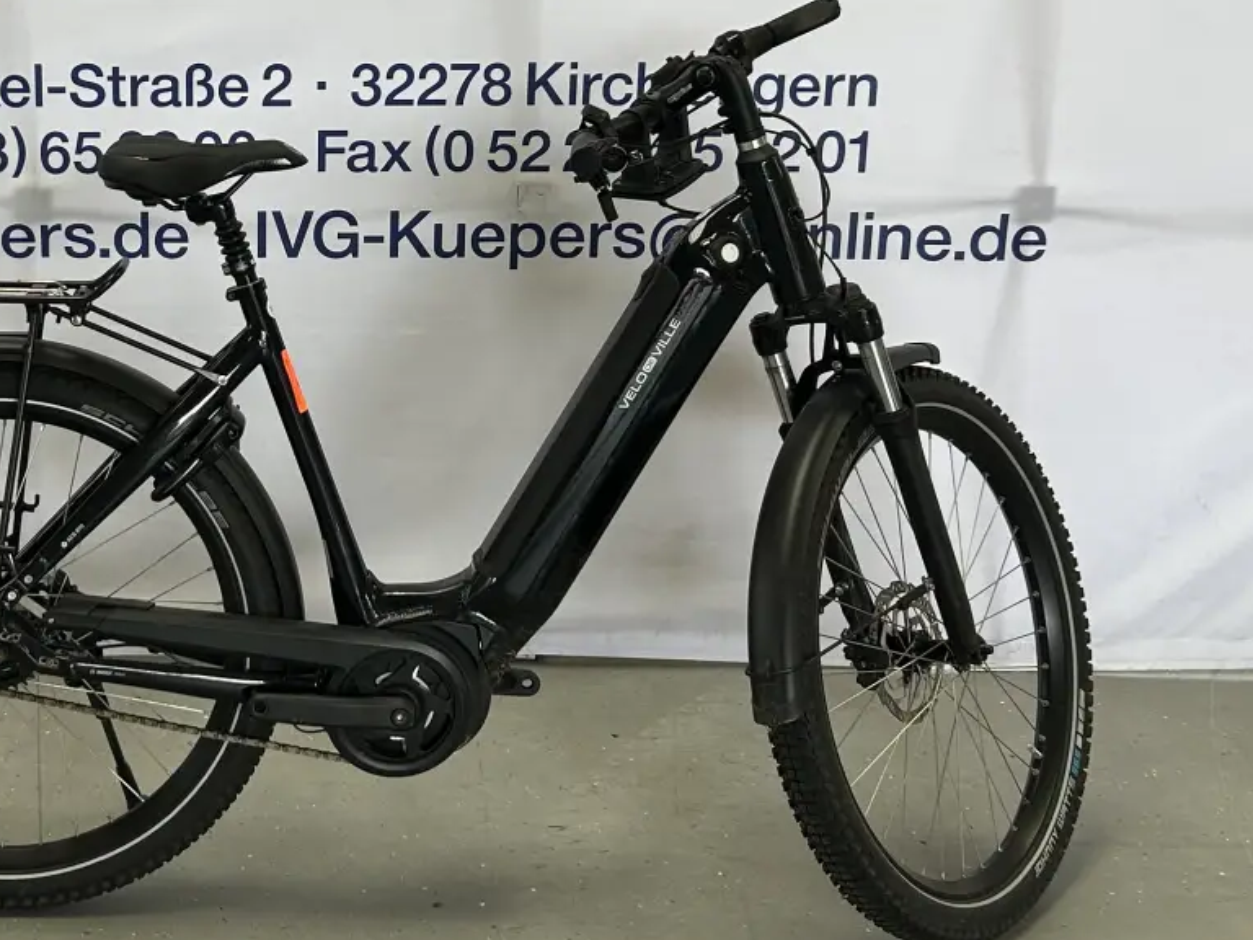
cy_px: 310
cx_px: 237
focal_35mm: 65
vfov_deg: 22.5
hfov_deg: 29.1
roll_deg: +0.2
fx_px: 2353
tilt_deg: -17.0
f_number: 1.5
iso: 32
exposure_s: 1/123
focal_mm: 5.7
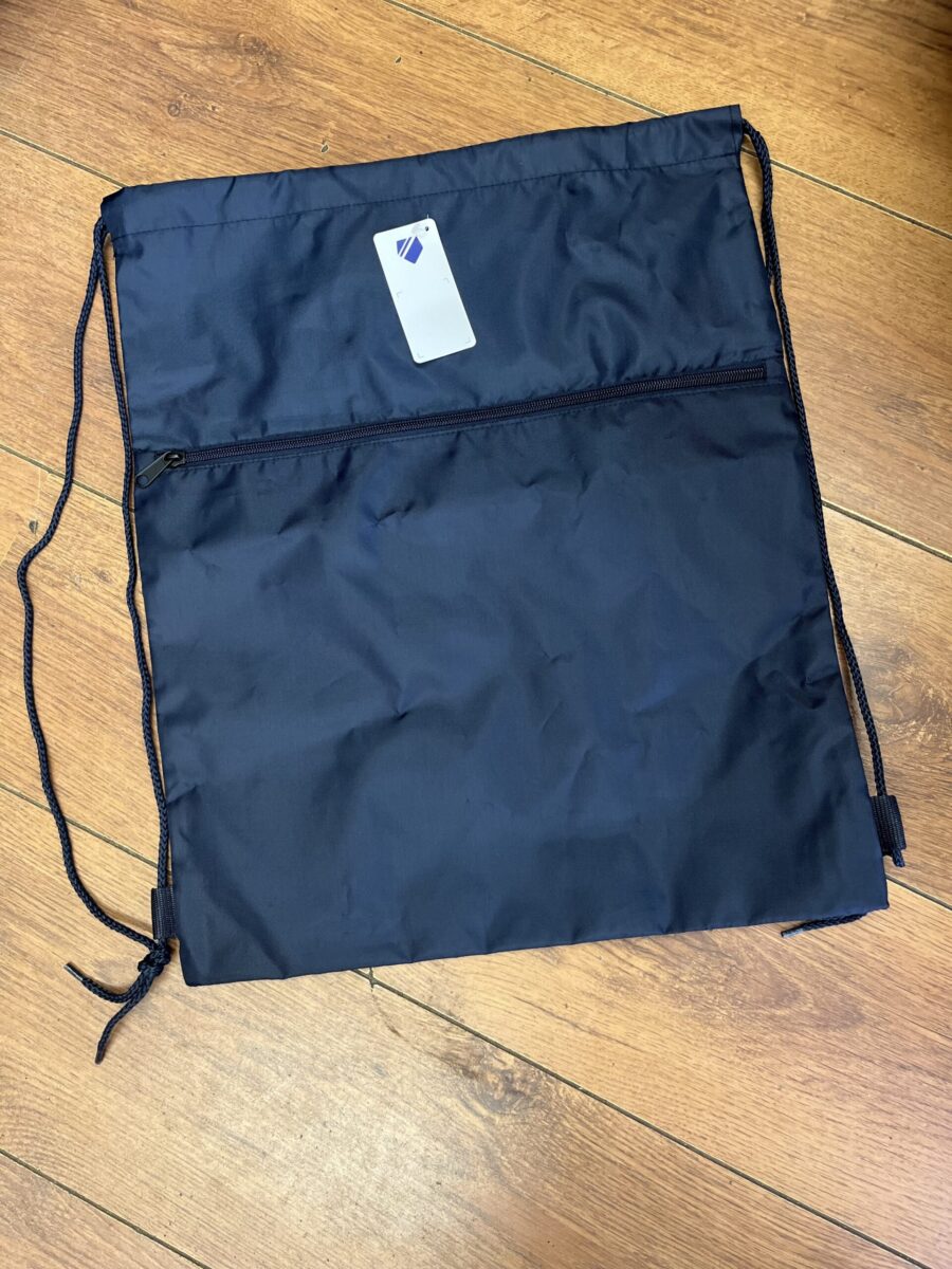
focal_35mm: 26
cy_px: 634
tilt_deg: -83.2
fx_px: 953
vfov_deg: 67.3
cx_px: 476
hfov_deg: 53.1
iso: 250
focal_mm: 5.1
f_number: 1.6
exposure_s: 1/50
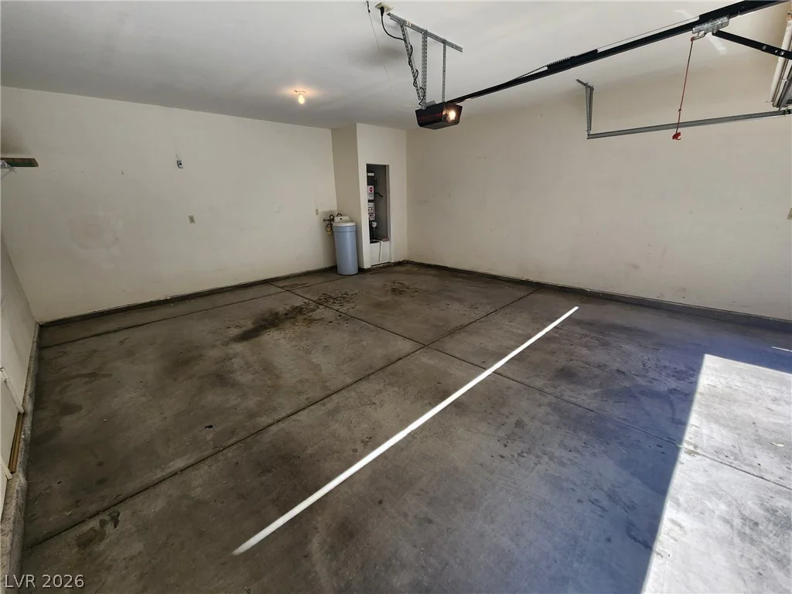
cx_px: 396
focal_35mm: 13
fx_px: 297
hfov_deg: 106.2
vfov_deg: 89.9
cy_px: 297
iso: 50
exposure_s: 1/120
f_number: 2.2
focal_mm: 2.2
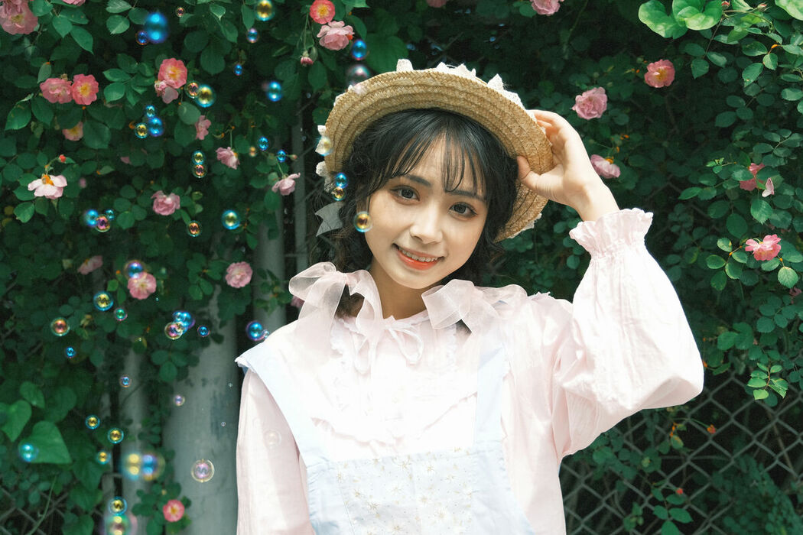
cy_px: 268
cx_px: 402
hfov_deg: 47.4
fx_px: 914
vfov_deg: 32.6
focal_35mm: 41
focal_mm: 27.4
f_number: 2.8
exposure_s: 1/1000
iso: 160
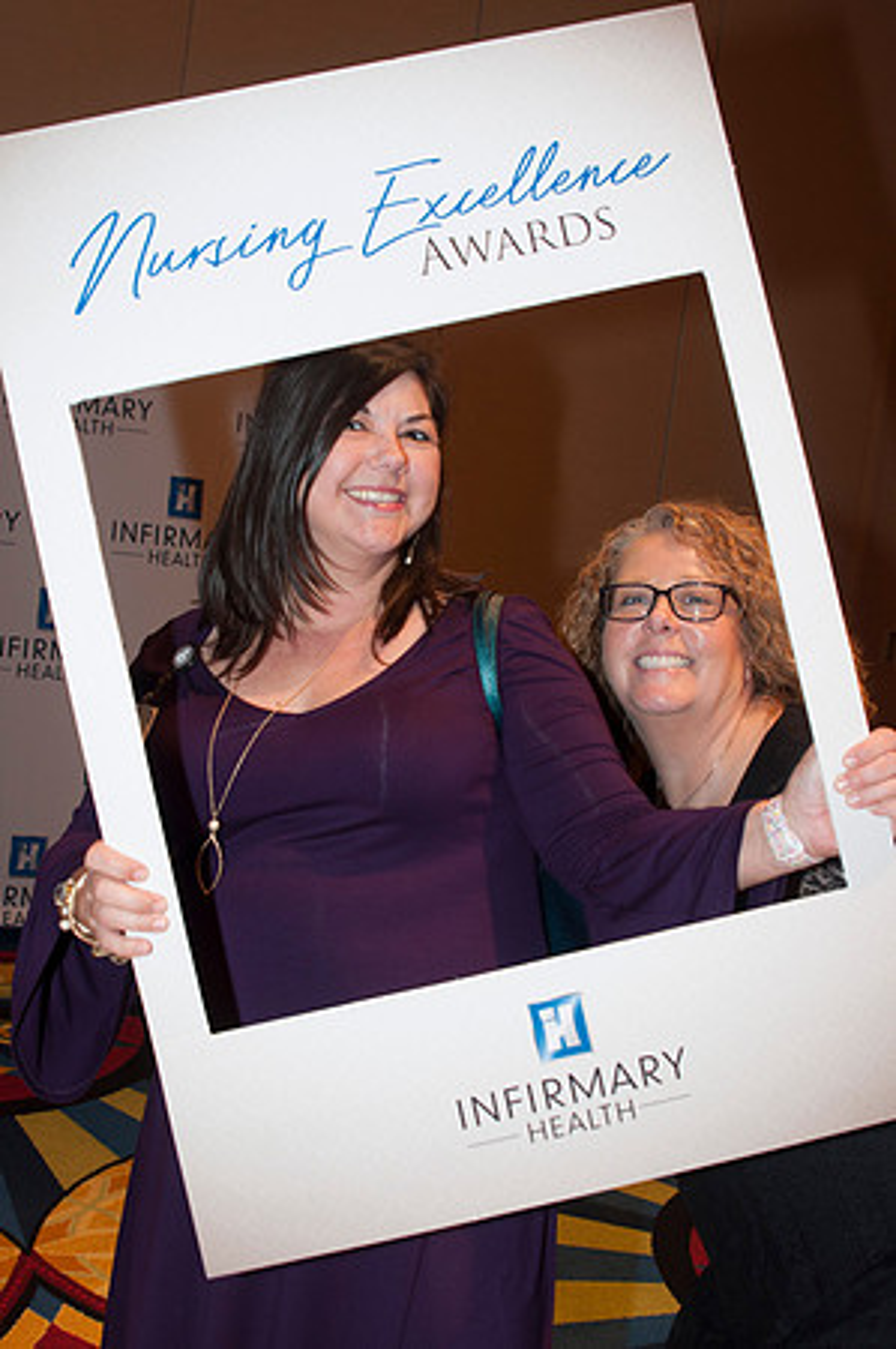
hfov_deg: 36.8
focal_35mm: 36
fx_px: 1347
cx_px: 448
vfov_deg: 53.2
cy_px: 674
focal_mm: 24
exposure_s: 1/60
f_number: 5.6
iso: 400
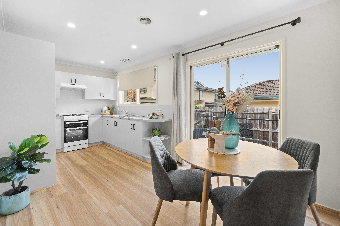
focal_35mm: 14
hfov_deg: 104.3
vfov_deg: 81.2
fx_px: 132
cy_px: 113
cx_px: 170
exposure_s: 1/20
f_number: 7.1
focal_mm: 14
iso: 400
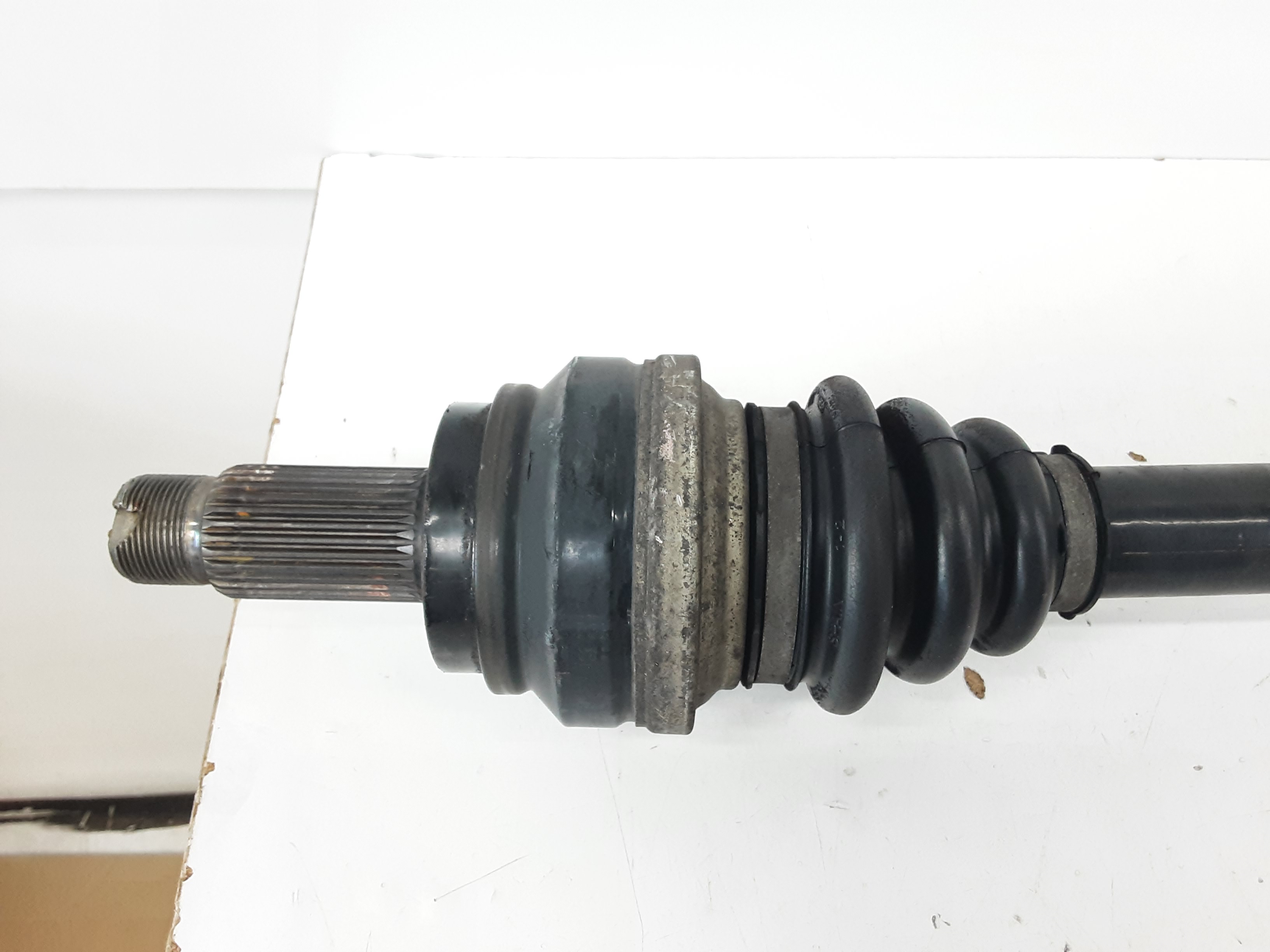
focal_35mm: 27
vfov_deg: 51.4
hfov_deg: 65.3
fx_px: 991
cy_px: 476
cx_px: 635
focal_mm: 2.91
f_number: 1.9
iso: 100
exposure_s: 1/50
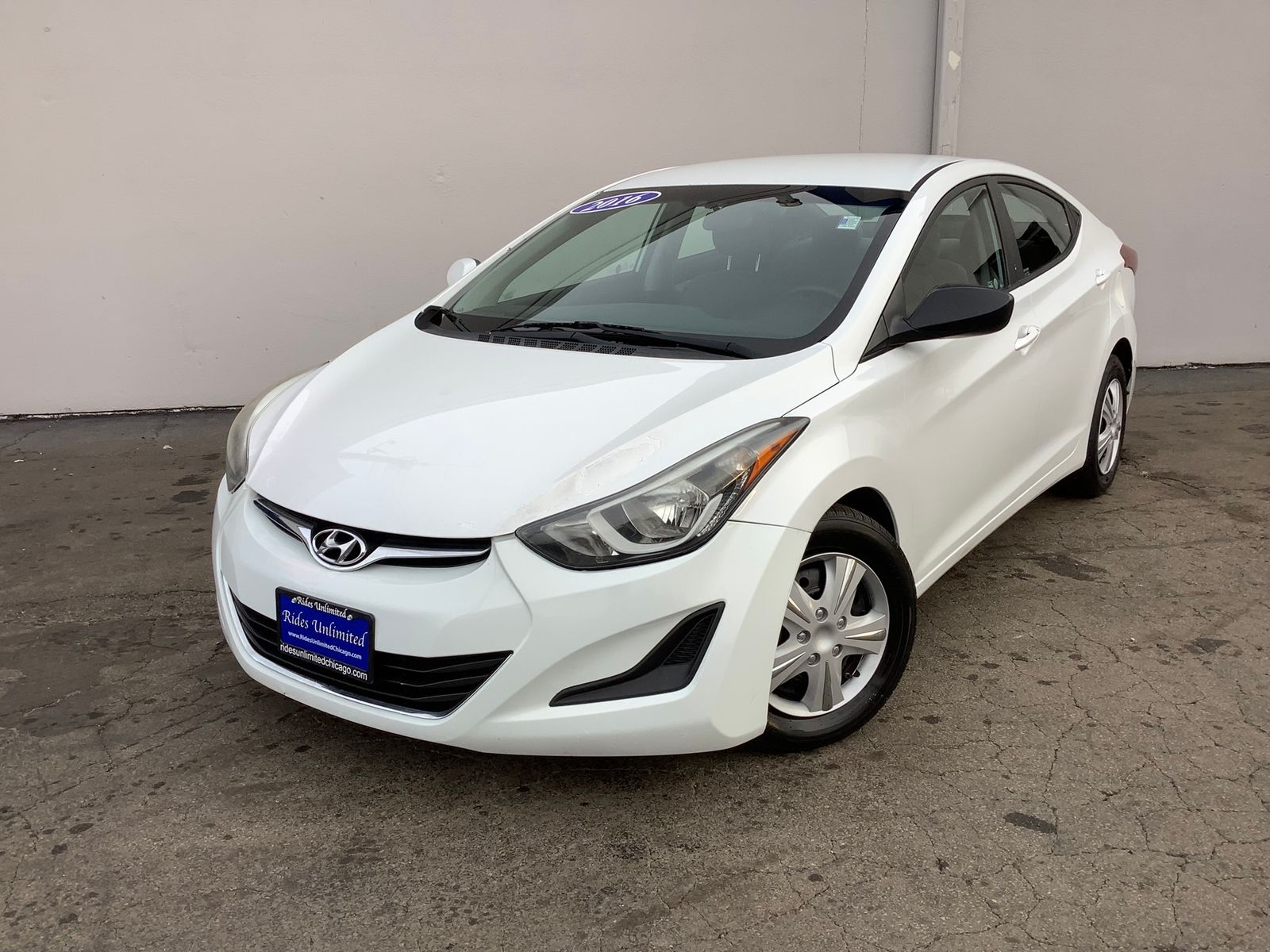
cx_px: 635
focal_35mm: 31
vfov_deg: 45.4
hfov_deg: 58.4
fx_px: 1137
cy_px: 476
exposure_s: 1/136
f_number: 2.4
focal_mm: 3.3
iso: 25
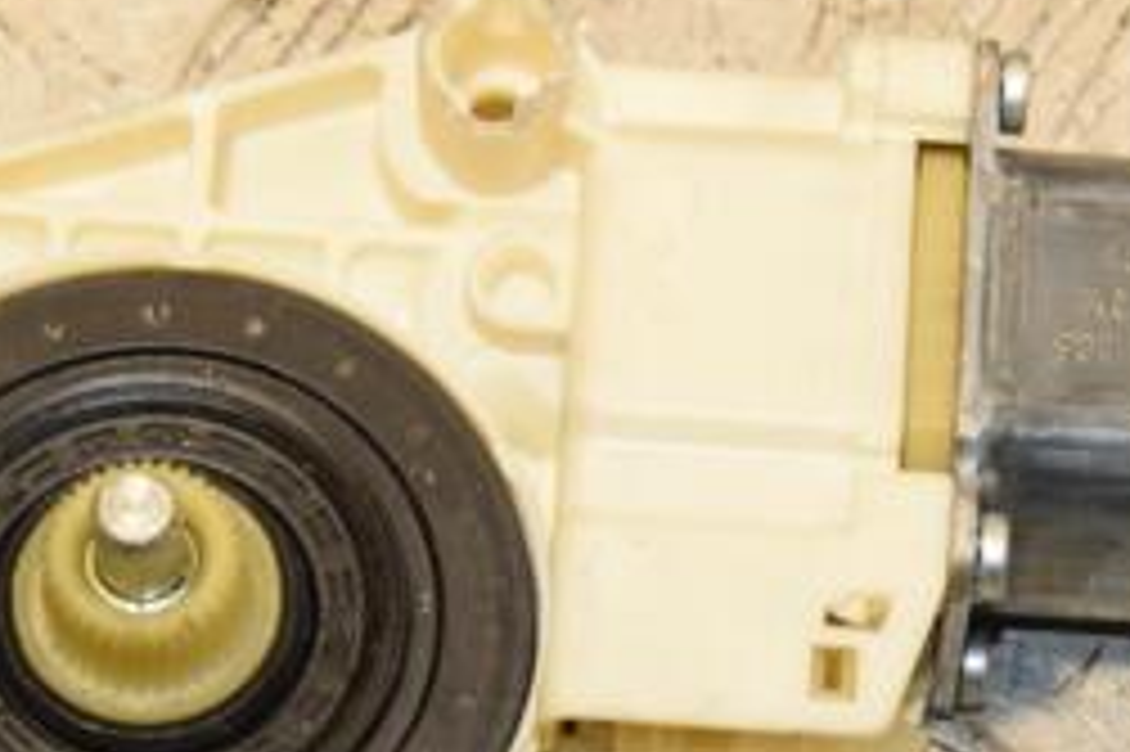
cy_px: 612
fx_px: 6524
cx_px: 675
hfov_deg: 9.9
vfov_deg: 6.6
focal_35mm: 208
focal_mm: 58
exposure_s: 1/200
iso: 800
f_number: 8
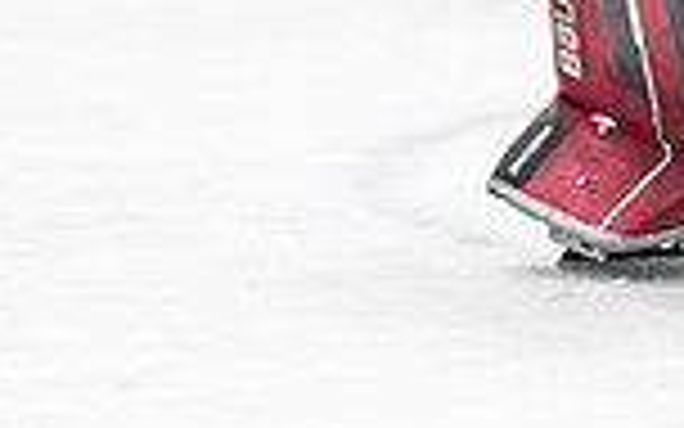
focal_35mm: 538
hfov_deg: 3.9
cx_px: 799
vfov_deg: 2.4
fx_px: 10029
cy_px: -403
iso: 2500
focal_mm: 115
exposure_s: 1/640
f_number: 2.8
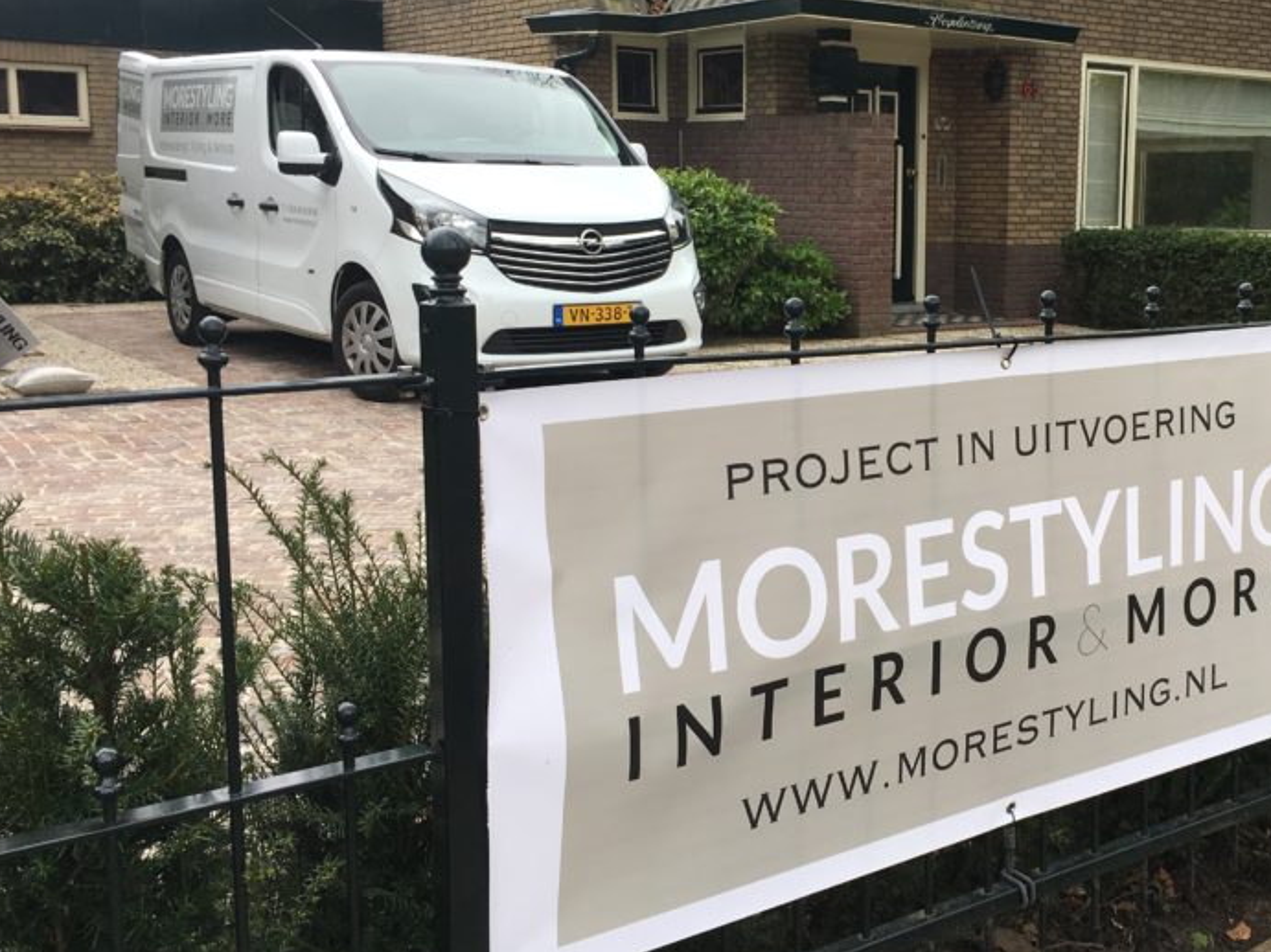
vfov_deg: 33.6
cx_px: 883
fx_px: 1579
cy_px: 441
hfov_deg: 43.0
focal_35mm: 43
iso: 25
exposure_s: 1/227
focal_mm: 4.15
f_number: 2.2
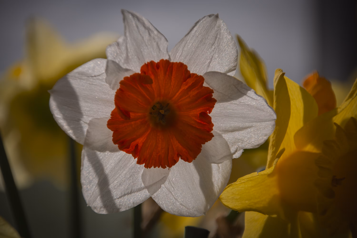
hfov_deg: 8.9
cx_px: 178
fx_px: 2305
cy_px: 119
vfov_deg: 5.9
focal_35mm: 232
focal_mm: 155
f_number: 6
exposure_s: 1/2000
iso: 250
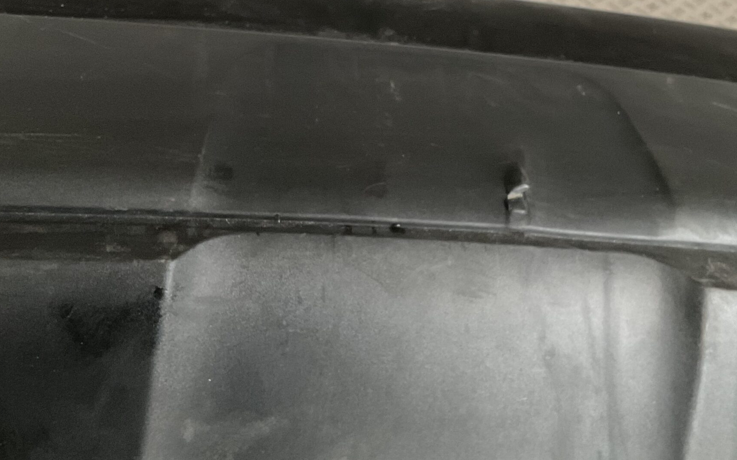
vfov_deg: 27.7
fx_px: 924
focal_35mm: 46
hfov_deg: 43.5
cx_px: 395
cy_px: 126
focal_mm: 3
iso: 250
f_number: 1.8
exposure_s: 1/40
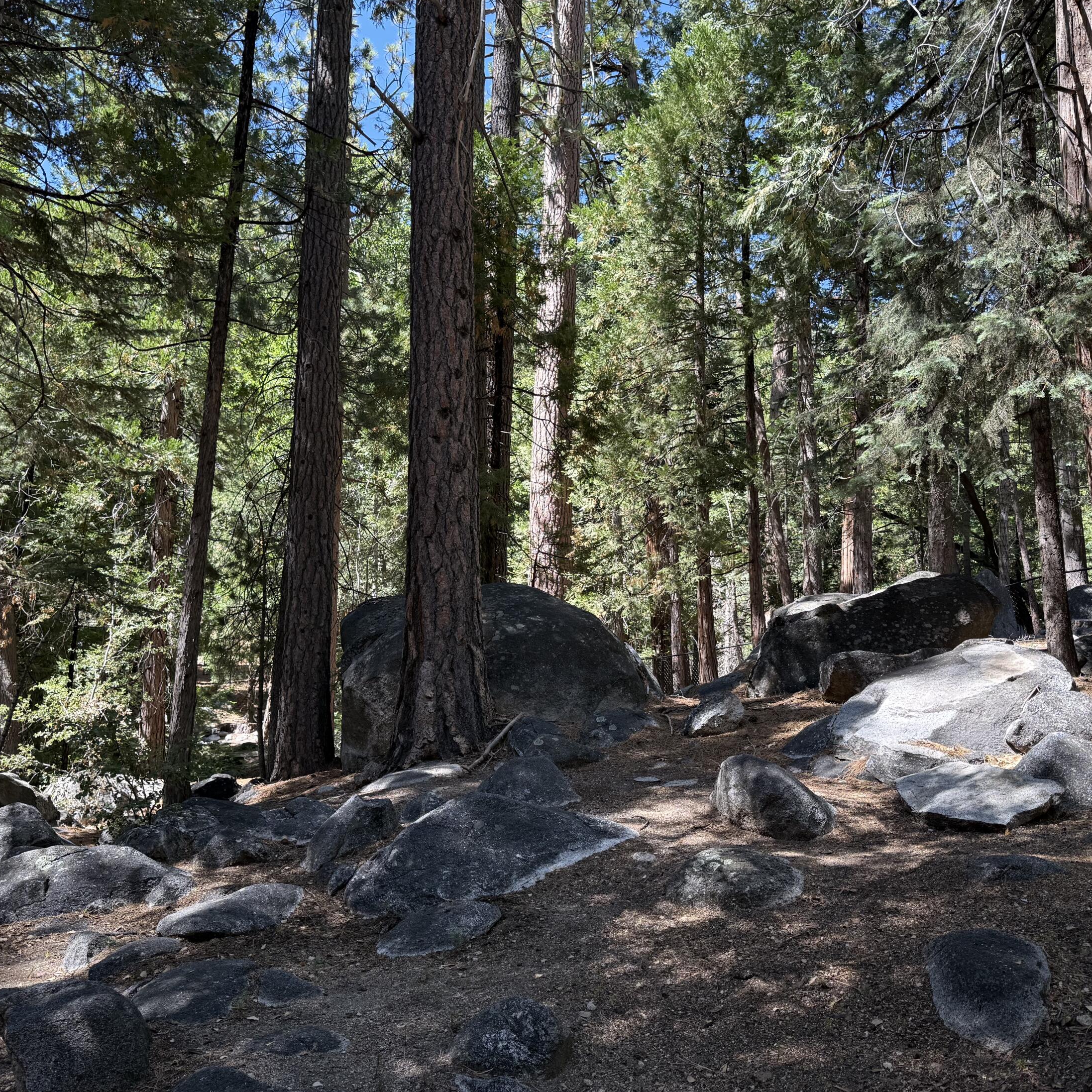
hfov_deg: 55.6
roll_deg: -2.5
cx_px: 591
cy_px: 543
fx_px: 1035
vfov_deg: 55.6
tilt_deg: +8.6
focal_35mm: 29
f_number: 1.78
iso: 100
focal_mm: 6.76
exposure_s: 1/481
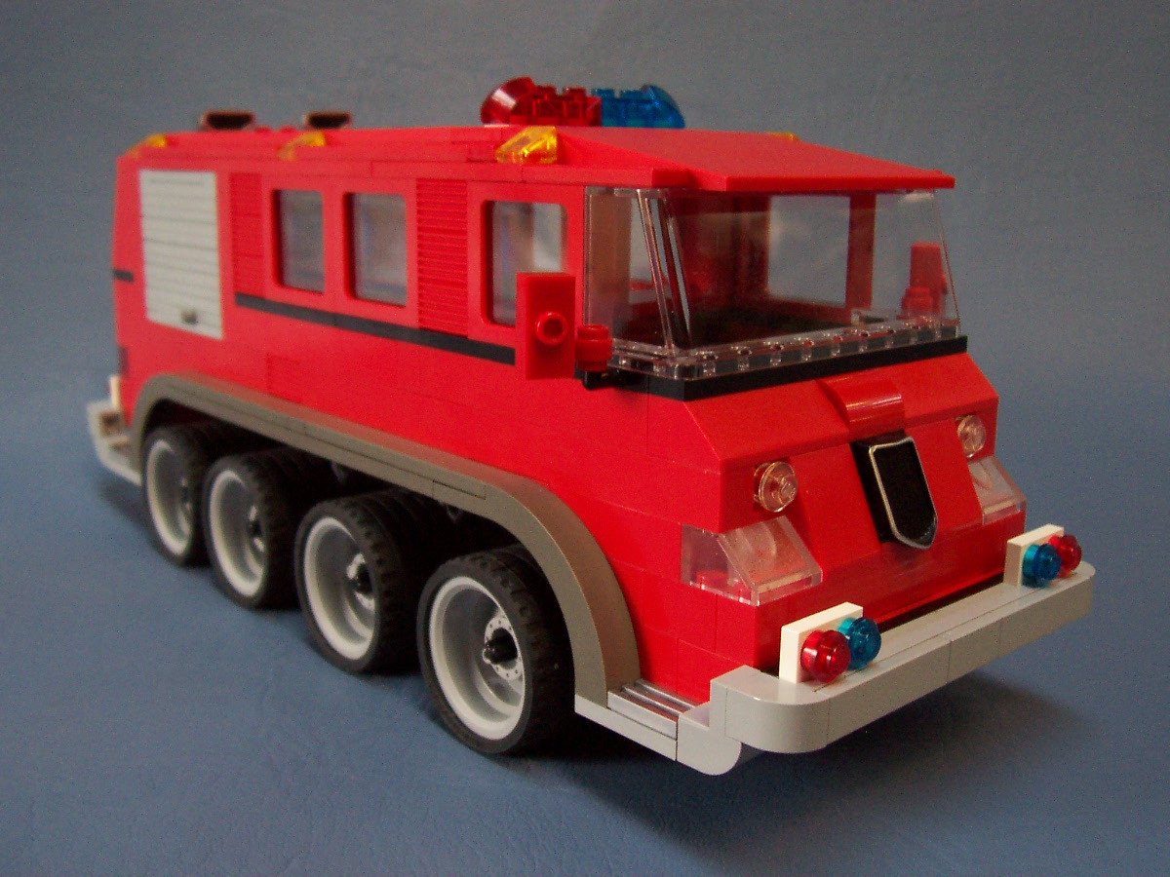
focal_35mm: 37
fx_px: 1251
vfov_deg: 38.7
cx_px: 585
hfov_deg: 50.1
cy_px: 438
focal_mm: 5.6
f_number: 2.8
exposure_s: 1/30
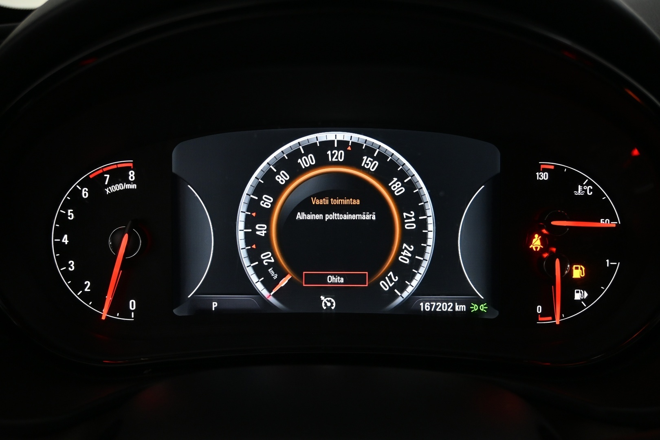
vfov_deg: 43.6
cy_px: 220
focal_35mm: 30
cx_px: 330
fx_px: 550
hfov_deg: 61.9
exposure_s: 1/30
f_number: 3.8
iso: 1250
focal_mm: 20
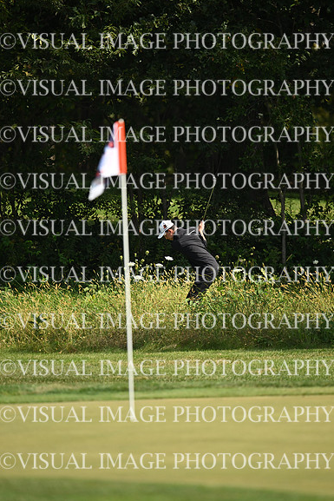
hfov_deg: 3.4
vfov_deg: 5.1
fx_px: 5591
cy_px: 251
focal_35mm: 402
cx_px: 167
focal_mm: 400
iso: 640
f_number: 4.5
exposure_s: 1/2500
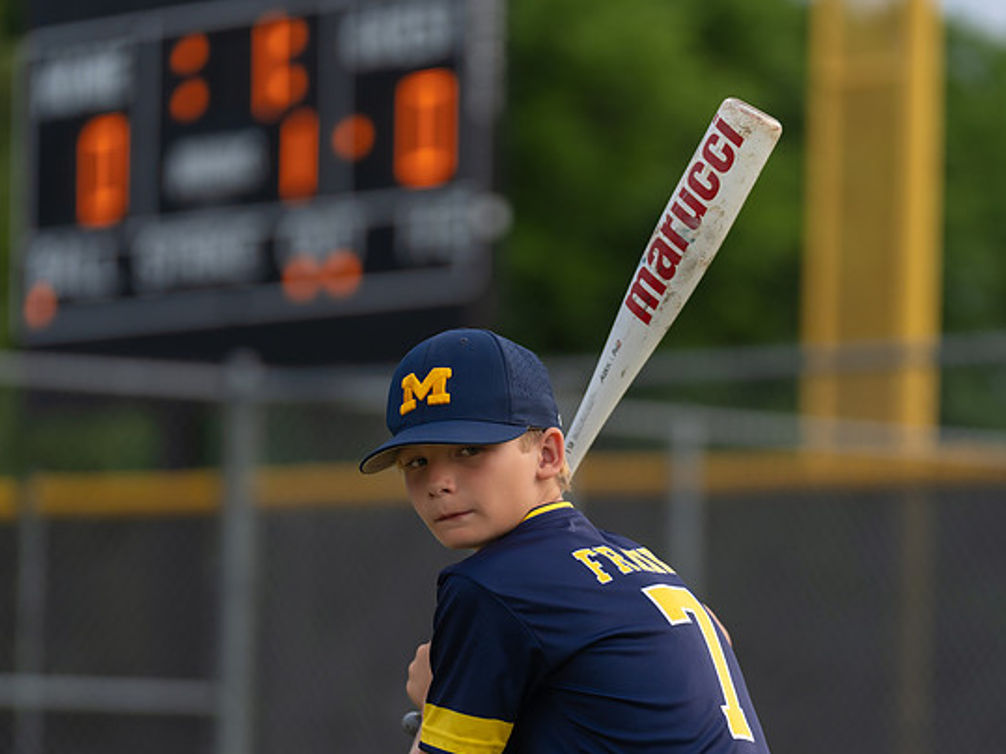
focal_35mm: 211
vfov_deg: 7.0
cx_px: 533
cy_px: 454
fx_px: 6131
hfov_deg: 9.4
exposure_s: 1/320
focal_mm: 147
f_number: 2.8
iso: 160
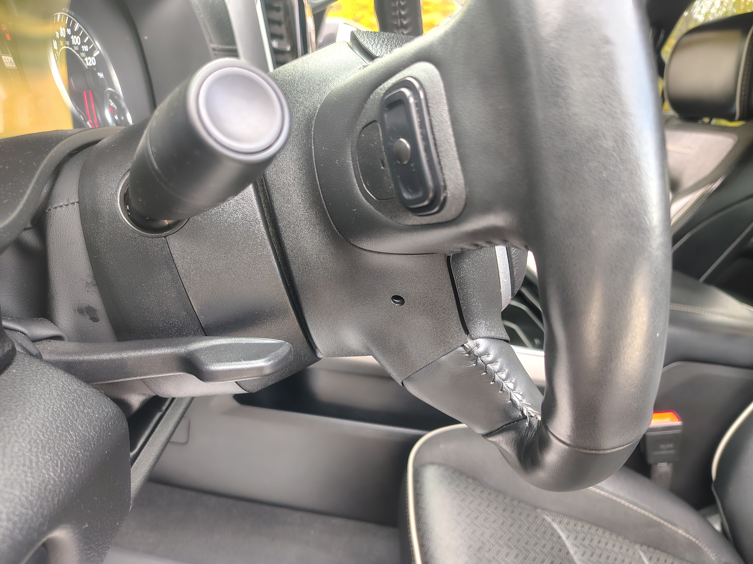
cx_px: 376
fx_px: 522
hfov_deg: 71.6
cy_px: 282
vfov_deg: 56.8
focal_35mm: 24
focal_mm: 5.56
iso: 800
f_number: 1.8
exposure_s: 1/66
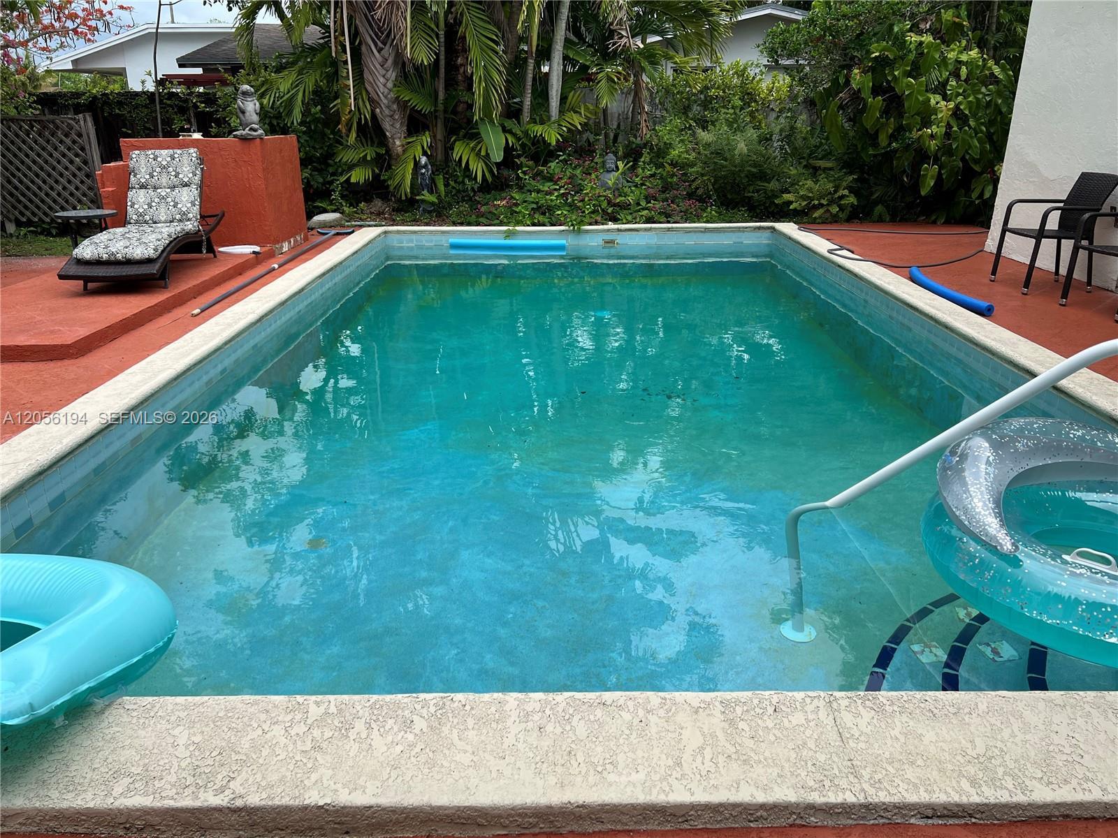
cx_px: 559
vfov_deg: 53.1
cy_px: 419
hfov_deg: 67.3
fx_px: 840
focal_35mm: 26
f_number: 1.5
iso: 50
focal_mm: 5.7
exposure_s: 1/1972
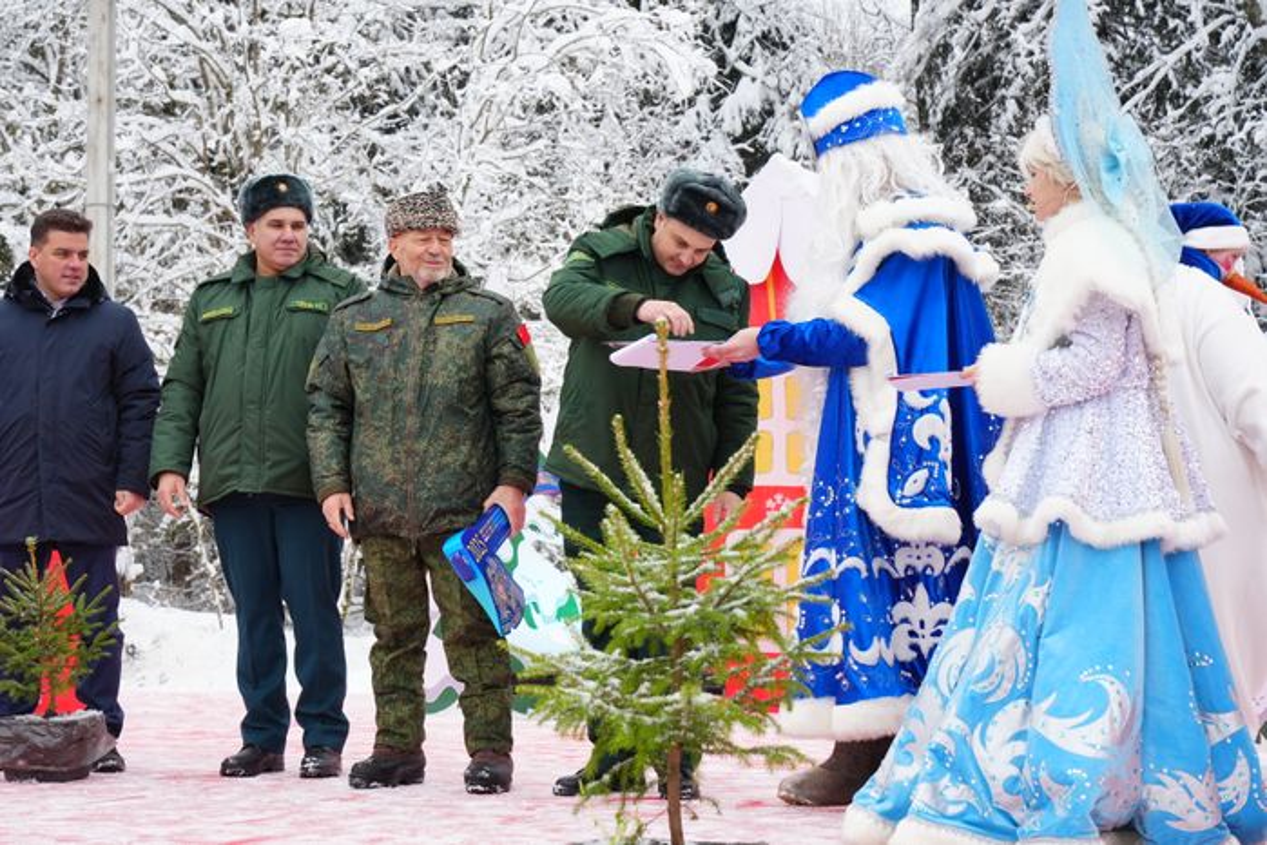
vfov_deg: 20.6
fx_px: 2323
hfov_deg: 30.5
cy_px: 422
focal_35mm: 66
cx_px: 634
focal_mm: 66
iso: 640
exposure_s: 1/100
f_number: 9
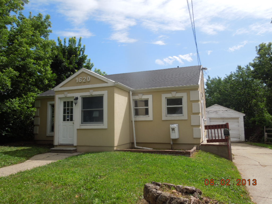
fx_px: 196
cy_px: 102
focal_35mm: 25
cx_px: 136
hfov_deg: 69.4
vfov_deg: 54.9
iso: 100
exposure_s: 1/1250
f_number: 3.3
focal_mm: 4.5
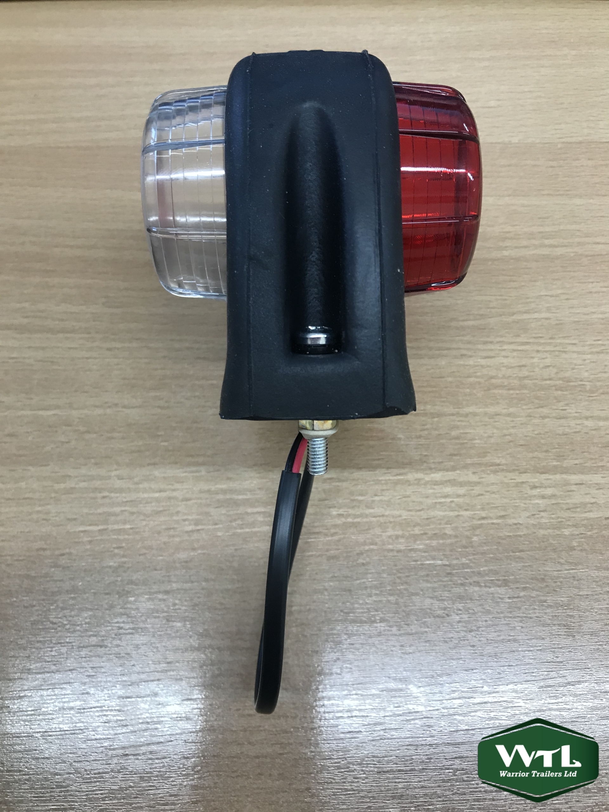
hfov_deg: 49.7
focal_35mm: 28
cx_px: 304
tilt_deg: -71.4
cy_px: 406
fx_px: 657
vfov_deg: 63.4
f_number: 1.8
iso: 25
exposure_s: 1/37
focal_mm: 3.99
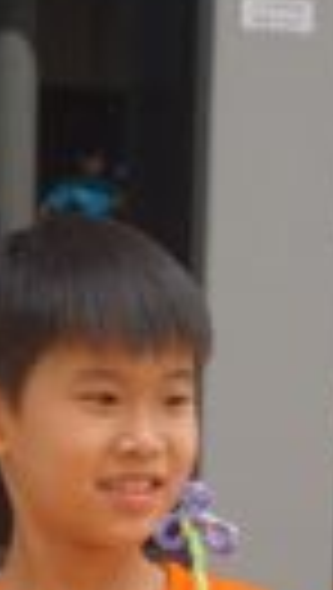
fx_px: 2159
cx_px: 288
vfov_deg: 15.3
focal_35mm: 138
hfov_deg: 8.8
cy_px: 581
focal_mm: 24
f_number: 4.5
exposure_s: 1/200
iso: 100
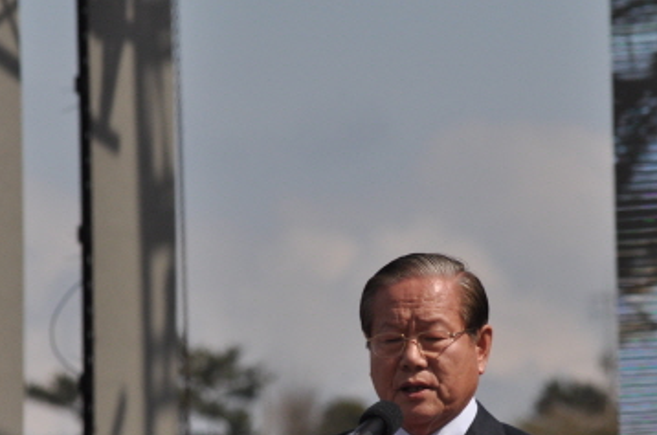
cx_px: 400
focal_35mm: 537
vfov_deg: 2.5
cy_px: 381
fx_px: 9778
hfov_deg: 3.8
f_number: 8
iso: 500
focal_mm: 200
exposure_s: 1/4000
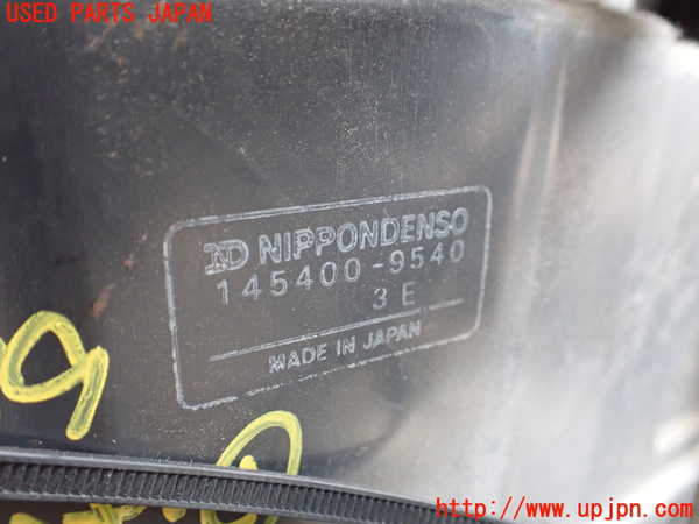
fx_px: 606
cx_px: 350
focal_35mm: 30
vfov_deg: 46.8
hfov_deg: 60.0
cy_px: 262
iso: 800
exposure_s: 1/125
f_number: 2.3
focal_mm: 5.4
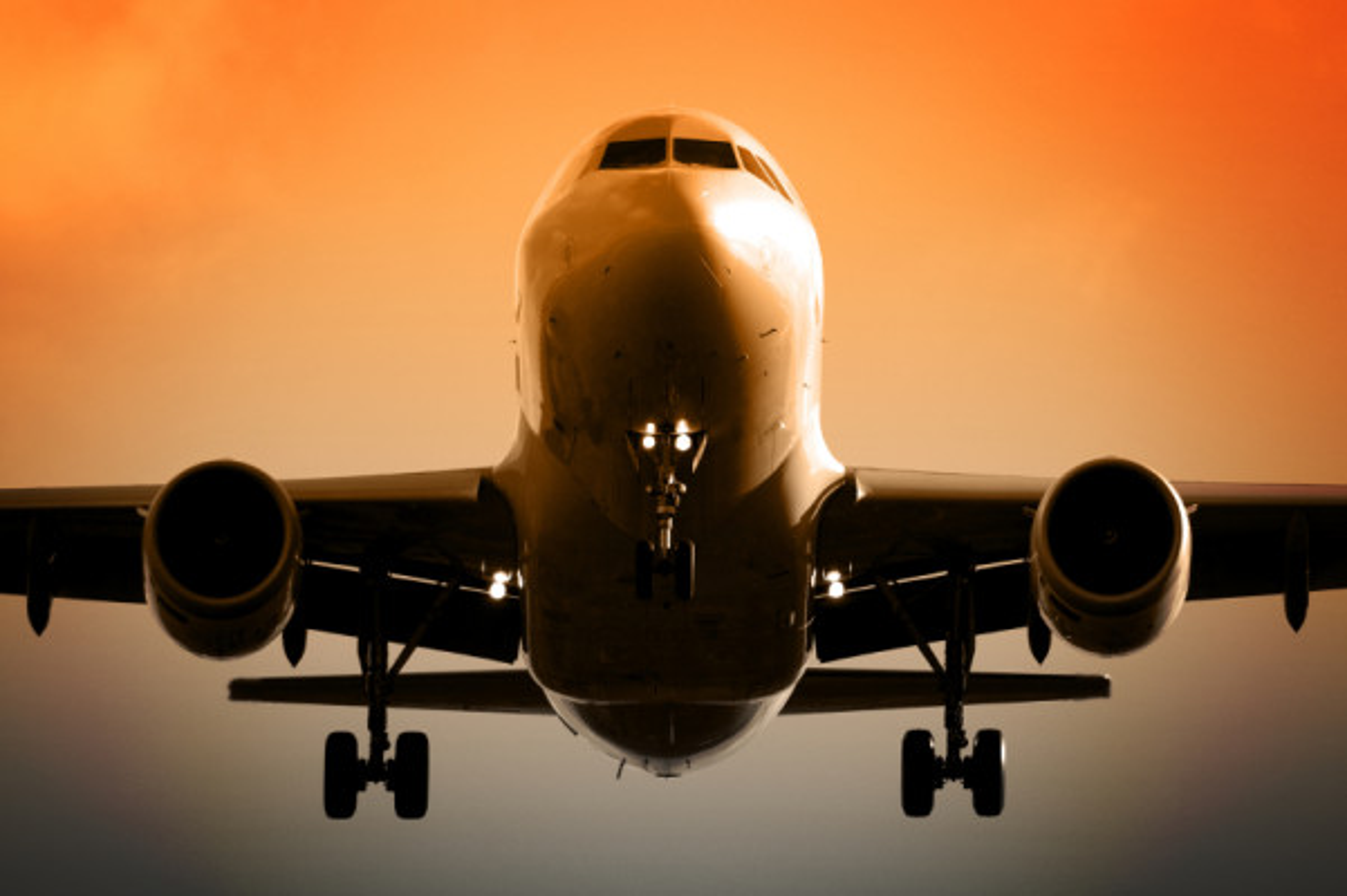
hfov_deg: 4.6
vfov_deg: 3.1
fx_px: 16828
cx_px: 674
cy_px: 448
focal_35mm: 450
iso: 200
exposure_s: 1/2000
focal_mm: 300
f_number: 4
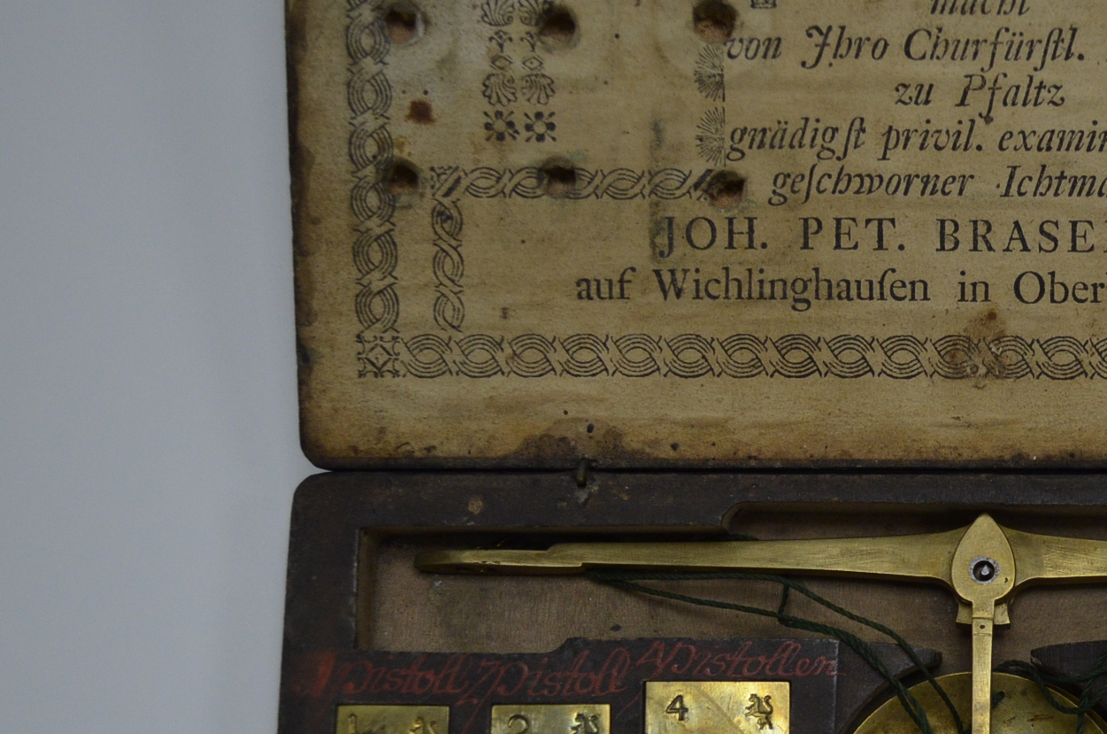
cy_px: 478
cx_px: 1015
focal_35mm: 65
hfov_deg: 29.6
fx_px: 1995
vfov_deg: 20.8
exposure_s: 1/500
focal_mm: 22
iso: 900
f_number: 4
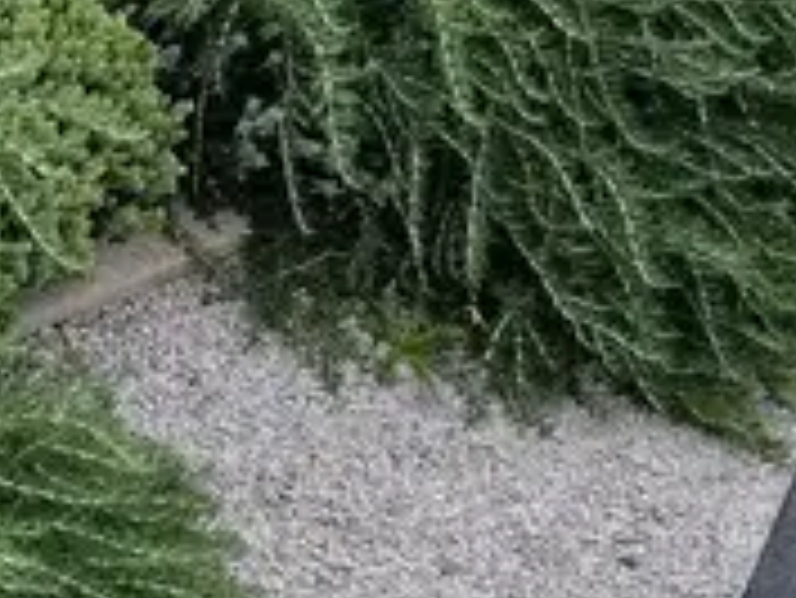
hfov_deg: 18.5
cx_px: -472
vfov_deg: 15.6
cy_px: -133
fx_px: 2094
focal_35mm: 91
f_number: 1.8
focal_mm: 6.4
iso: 50
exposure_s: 1/180
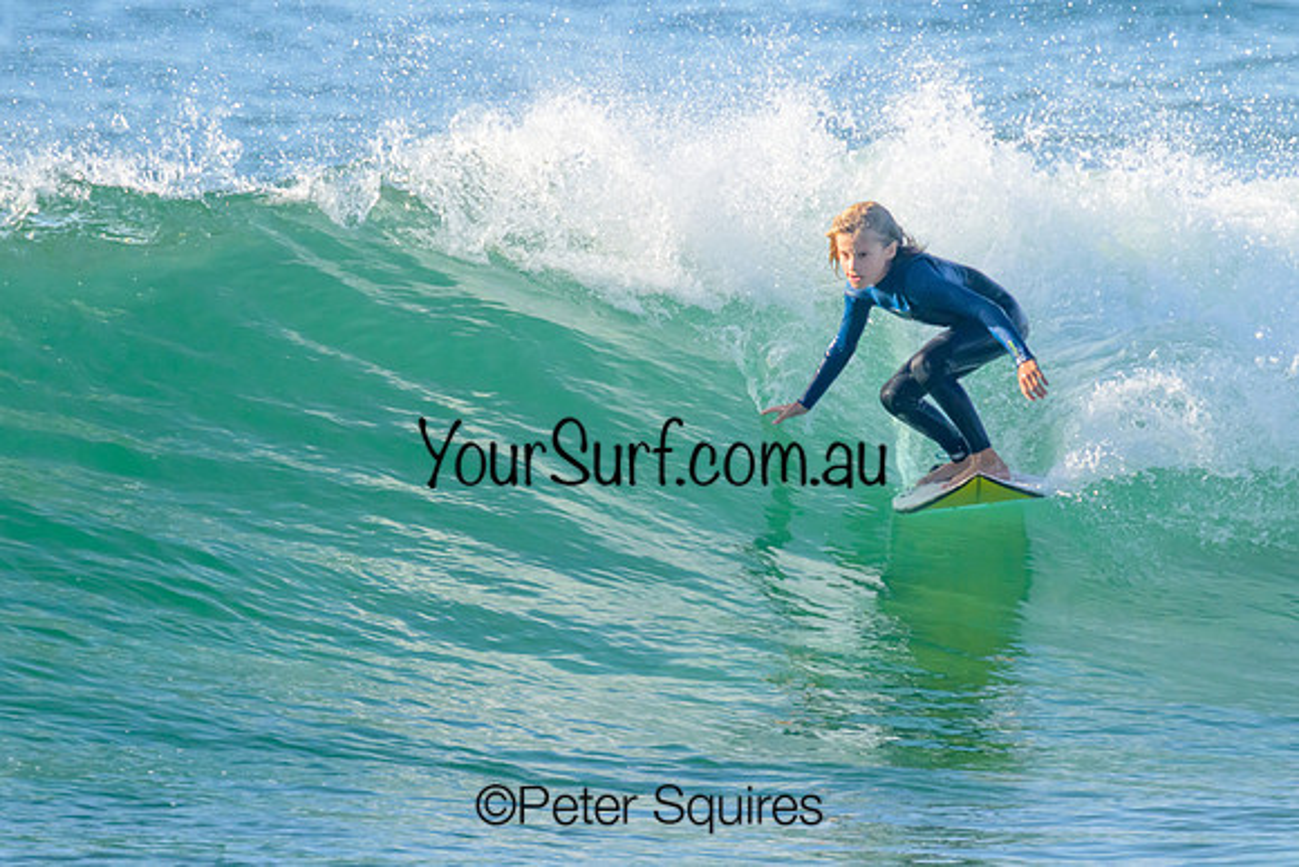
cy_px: 420
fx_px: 37265
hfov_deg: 2.0
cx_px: 750
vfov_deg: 1.3
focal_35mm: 1033
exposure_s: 1/2000
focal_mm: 800
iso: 1800
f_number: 11
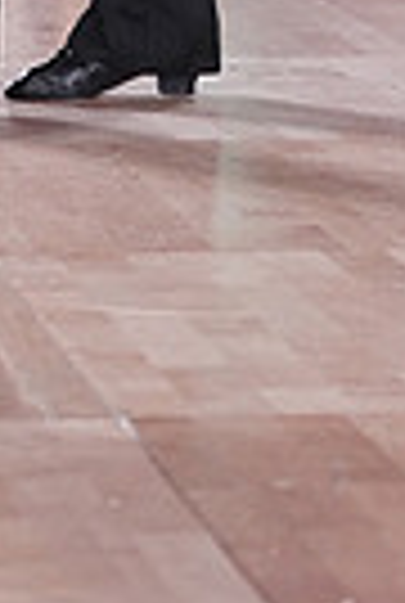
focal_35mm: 302
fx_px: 5070
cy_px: -378
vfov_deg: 6.7
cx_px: -178
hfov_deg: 4.5
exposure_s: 1/400
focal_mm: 70
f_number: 4
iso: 2500
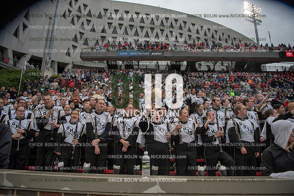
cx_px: 147
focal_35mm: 24
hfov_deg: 73.7
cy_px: 98
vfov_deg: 53.2
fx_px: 196
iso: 1000
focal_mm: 24
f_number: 2.8
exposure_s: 1/4000
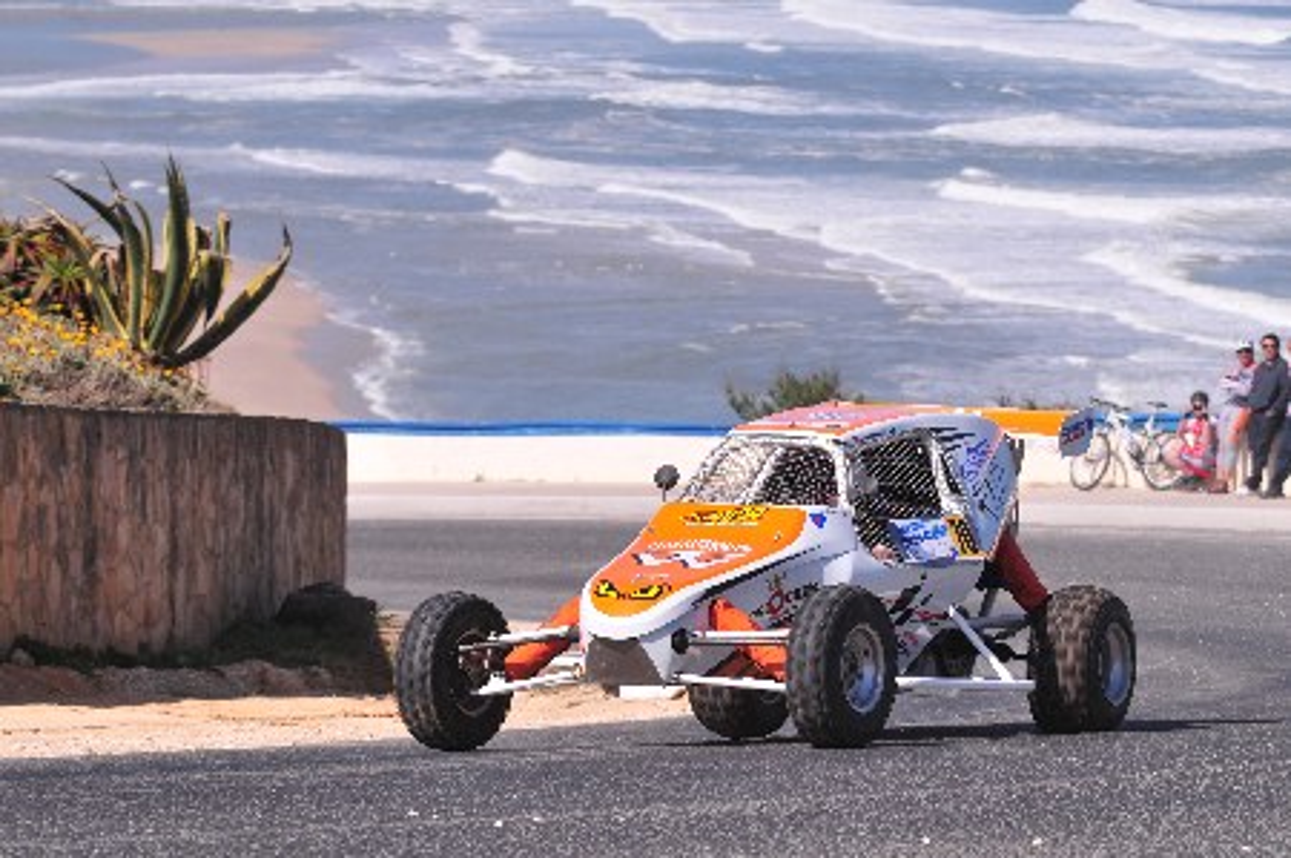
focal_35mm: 188
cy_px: 429
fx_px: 6717
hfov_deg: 11.0
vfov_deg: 7.3
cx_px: 646
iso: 250
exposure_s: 1/800
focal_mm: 125
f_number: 6.3
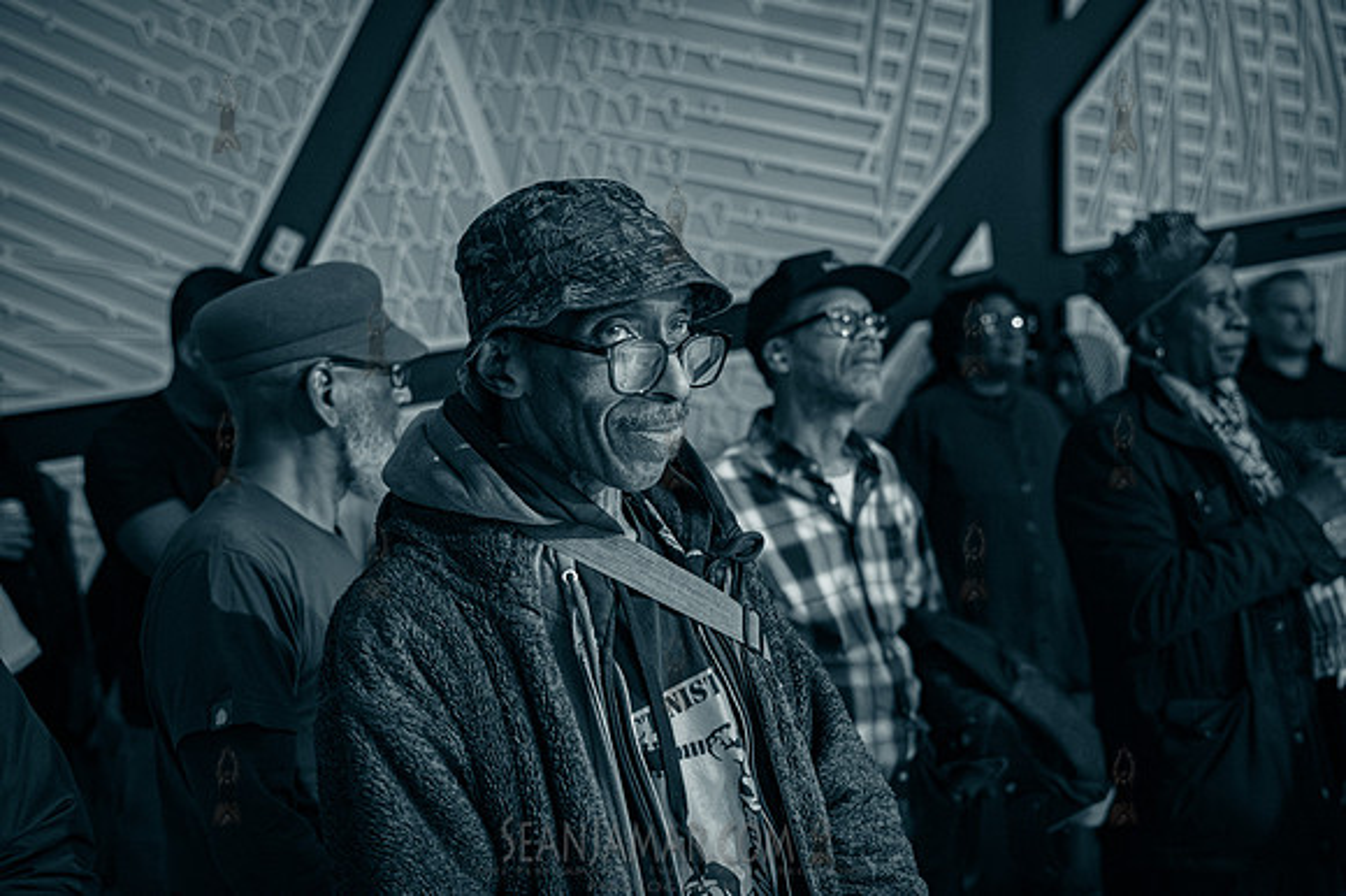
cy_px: 448
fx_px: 1457
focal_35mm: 39
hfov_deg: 49.6
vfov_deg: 34.2
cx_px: 673
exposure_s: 1/160
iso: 10000
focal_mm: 39
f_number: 2.8
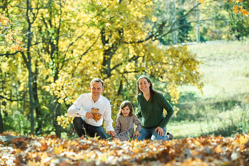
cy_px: 83
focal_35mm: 120
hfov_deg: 17.1
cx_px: 124
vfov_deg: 11.4
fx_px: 830
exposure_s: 1/1000
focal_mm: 120
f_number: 4
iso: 500
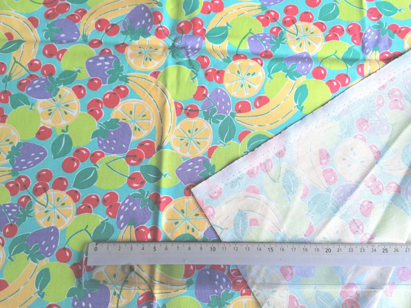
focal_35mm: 27
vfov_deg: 51.4
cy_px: 154
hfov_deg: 65.3
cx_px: 206
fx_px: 321
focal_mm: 4.75
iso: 50
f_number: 1.8
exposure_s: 1/308
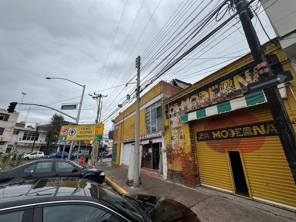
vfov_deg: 85.7
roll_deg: +0.8
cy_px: 111
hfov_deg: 102.1
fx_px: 120
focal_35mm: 14
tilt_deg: +18.9
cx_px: 148
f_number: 2.2
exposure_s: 1/1927
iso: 50
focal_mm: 2.22
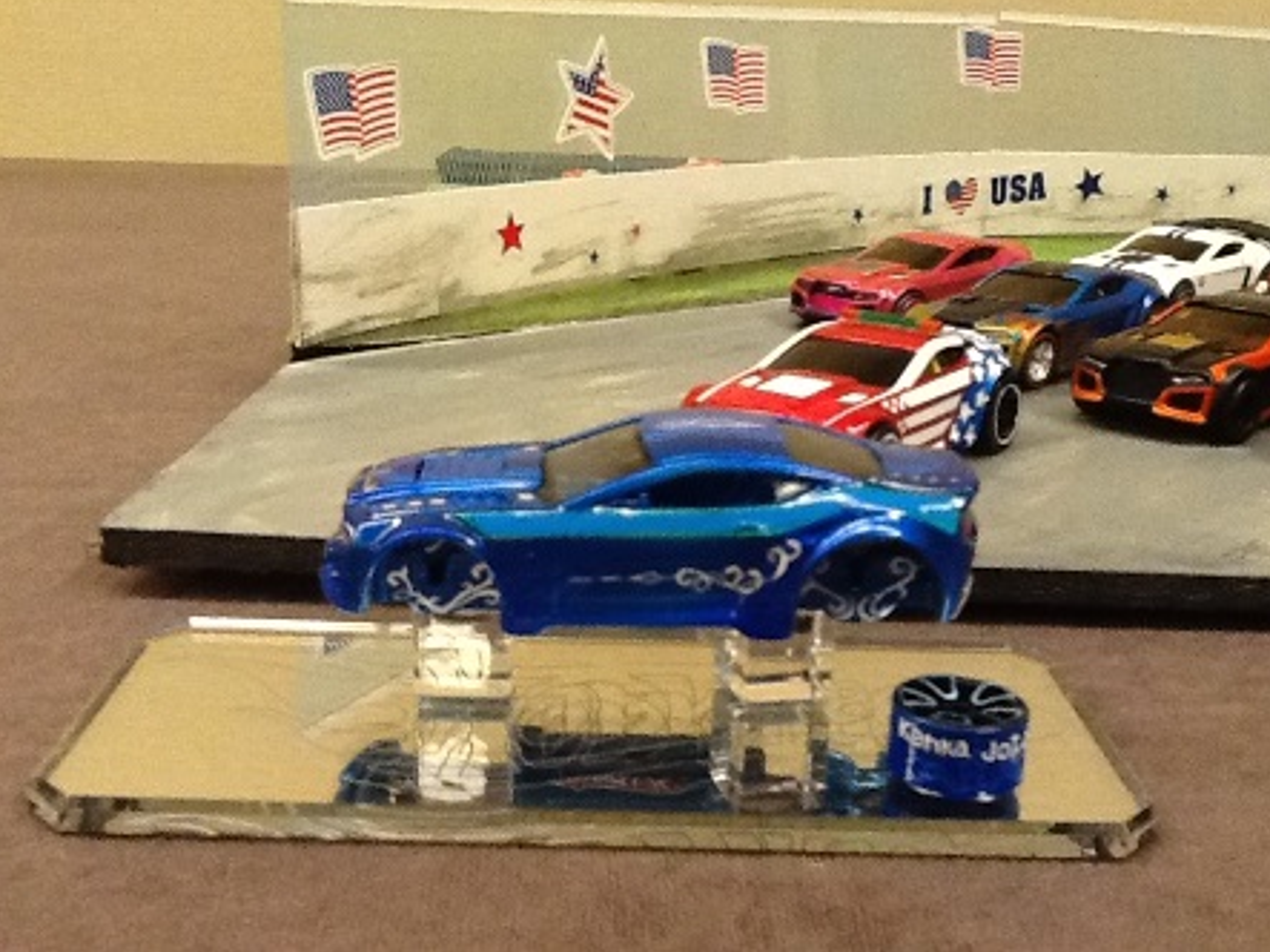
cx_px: 638
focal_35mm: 45
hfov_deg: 42.1
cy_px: 467
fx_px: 1651
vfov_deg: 32.2
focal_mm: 2.03
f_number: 2.4
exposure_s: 1/30
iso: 250
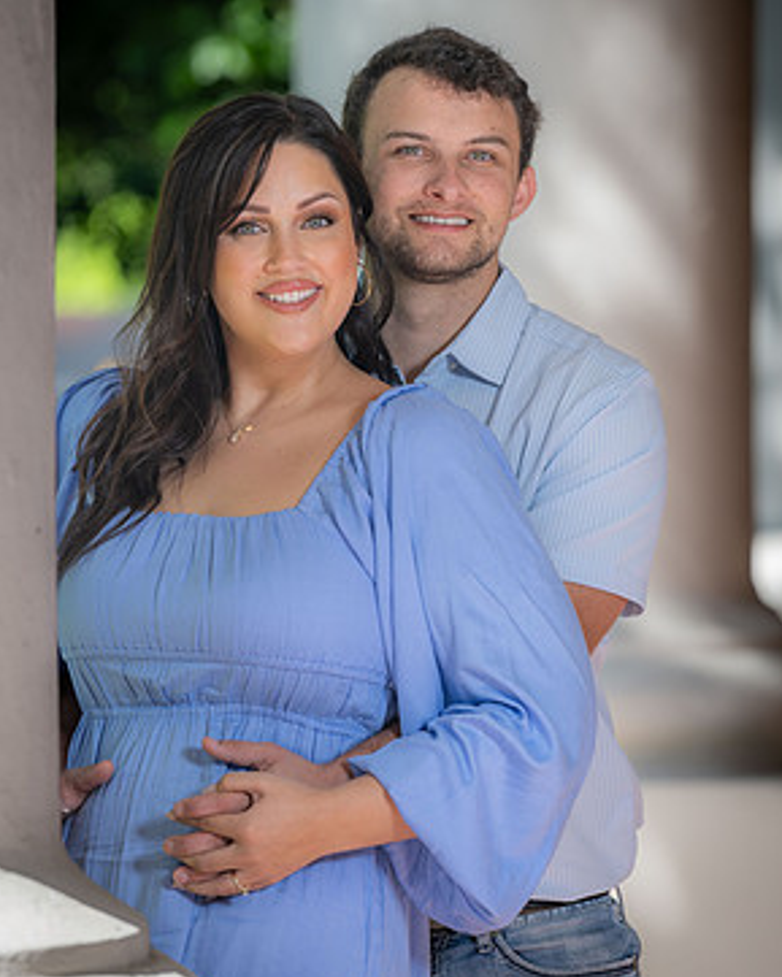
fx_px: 6767
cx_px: 384
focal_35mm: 234
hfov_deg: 6.6
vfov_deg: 8.3
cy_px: 476
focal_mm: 200
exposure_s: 1/160
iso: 100
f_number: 5
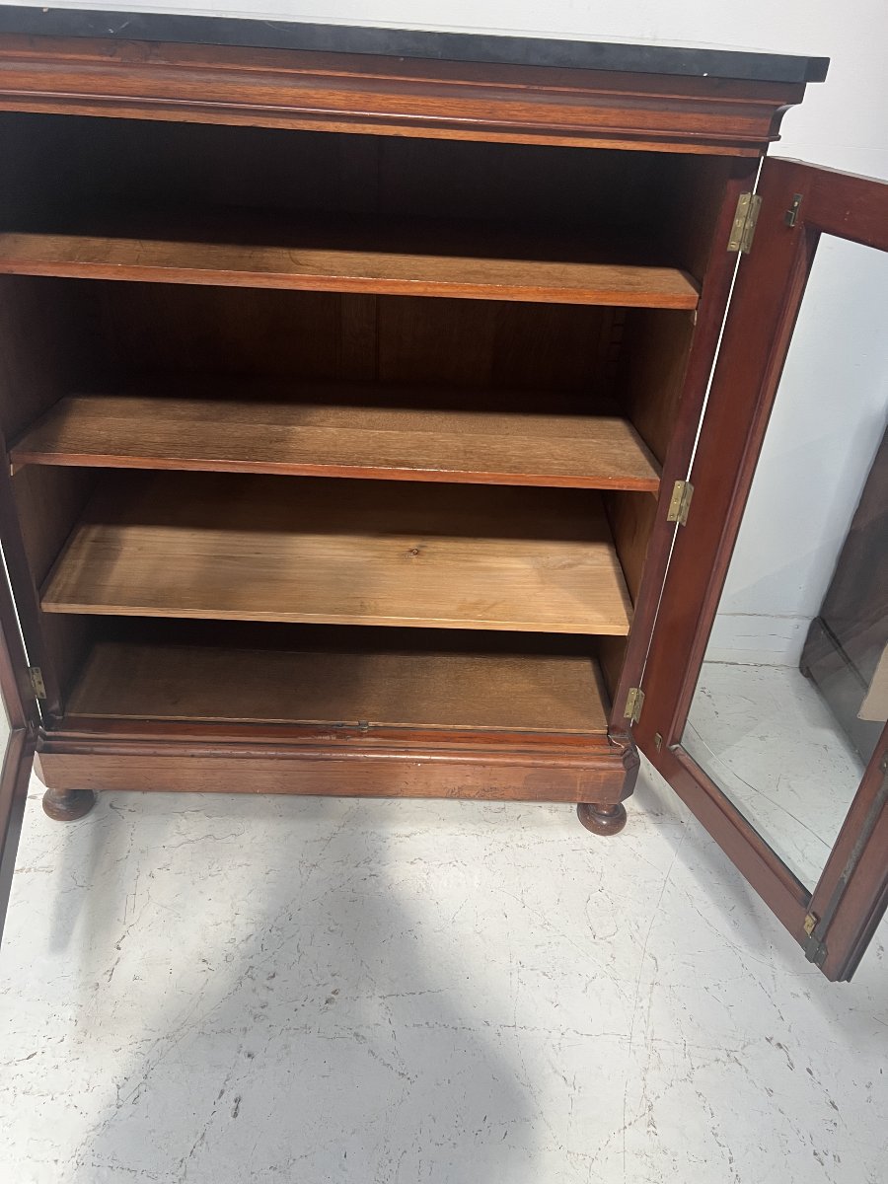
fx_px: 889
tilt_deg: -32.2
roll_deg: -3.6
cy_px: 592
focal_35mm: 26
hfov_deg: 53.1
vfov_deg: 67.3
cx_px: 444
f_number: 1.5
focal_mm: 5.7
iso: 125
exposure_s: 1/73
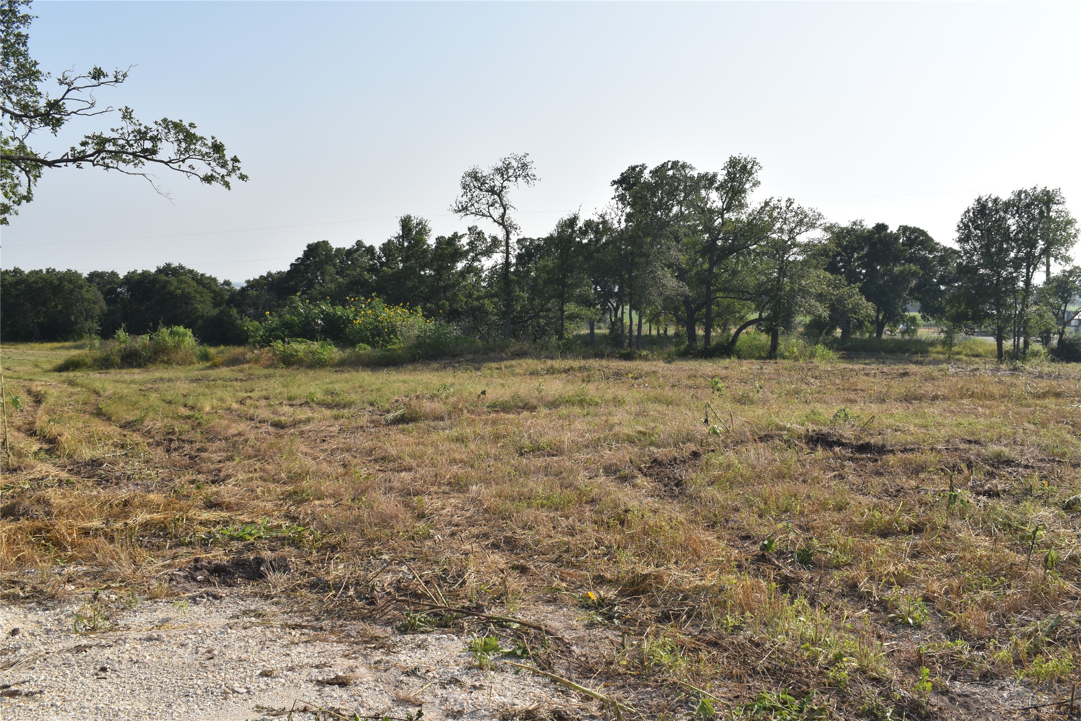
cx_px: 540
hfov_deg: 55.1
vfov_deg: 38.4
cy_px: 360
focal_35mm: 34
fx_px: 1036
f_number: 11
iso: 100
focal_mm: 23
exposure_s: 1/200
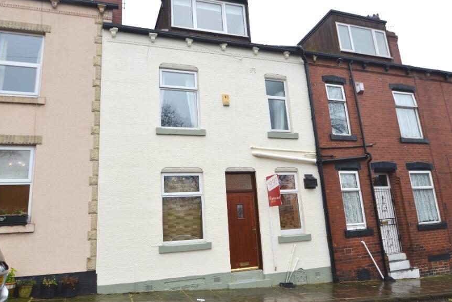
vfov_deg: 51.3
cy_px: 144
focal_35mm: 25
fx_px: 314
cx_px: 214
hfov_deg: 71.4
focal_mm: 14
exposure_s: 1/80
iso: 400
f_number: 4.5
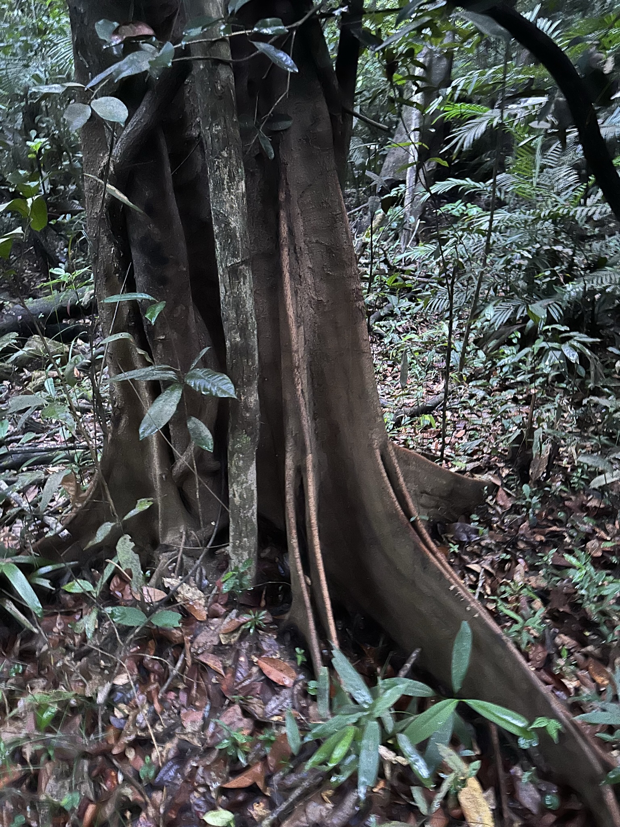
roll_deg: +1.9
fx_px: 573
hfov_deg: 56.8
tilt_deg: -27.2
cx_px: 310
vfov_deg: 71.6
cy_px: 414
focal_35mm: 24
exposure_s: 1/10
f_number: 1.78
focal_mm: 6.86
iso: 1250
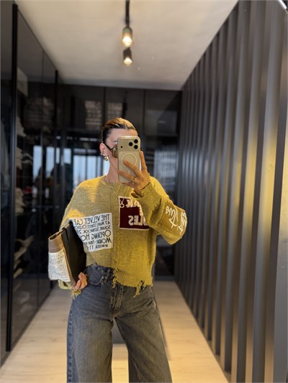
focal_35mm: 24
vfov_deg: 71.6
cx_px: 144
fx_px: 266
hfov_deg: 56.8
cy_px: 192
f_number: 1.78
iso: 200
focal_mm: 6.76
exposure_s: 1/120
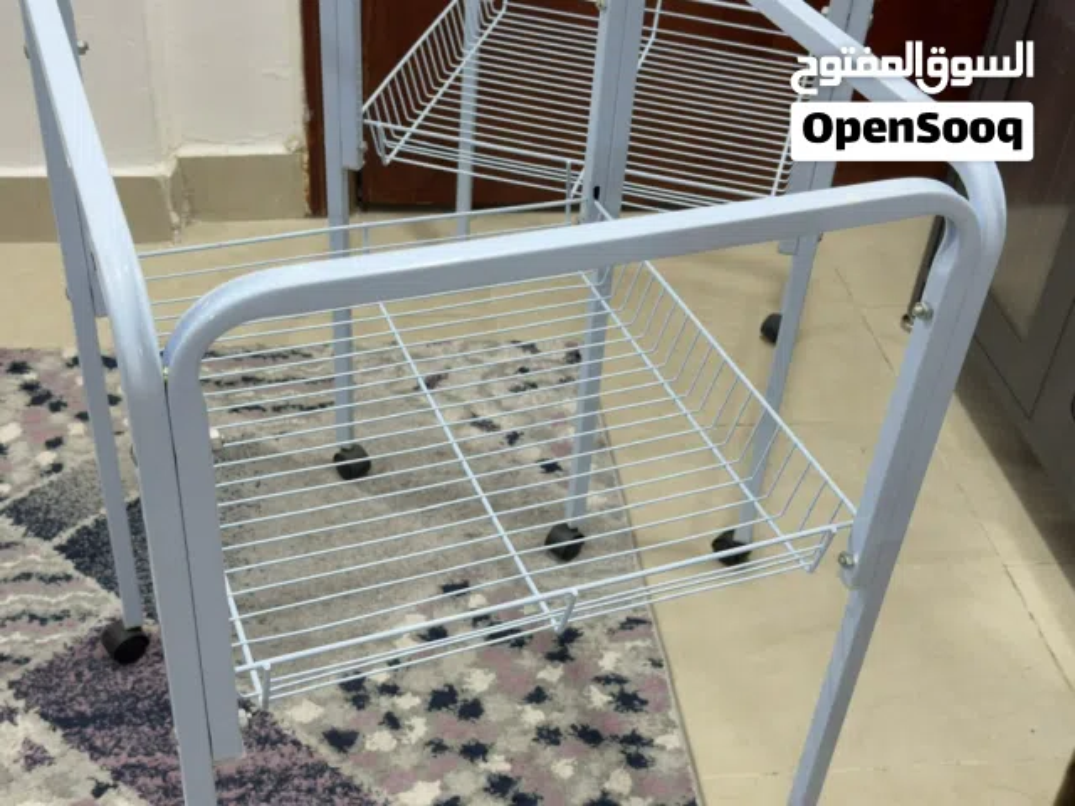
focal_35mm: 24
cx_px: 538
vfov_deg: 56.8
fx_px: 745
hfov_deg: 71.6
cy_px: 403
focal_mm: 6.76
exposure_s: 1/50
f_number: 1.78
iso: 100
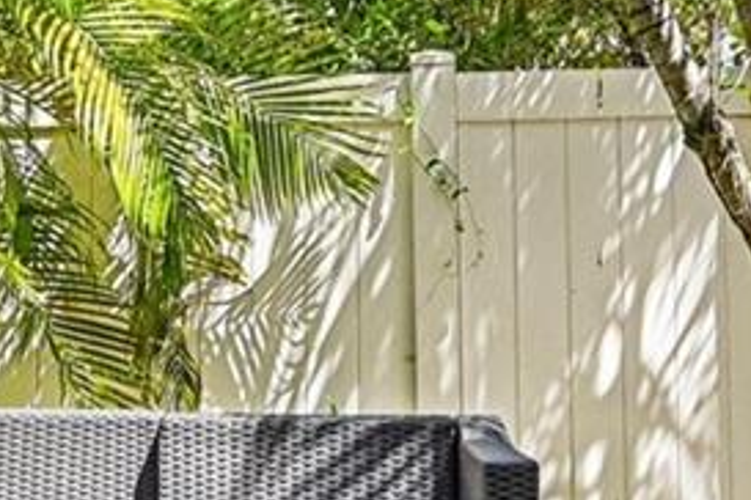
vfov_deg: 16.5
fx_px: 1710
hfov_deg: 24.7
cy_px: 58
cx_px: 294
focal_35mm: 82
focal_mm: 14
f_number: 4
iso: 100
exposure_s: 1/400
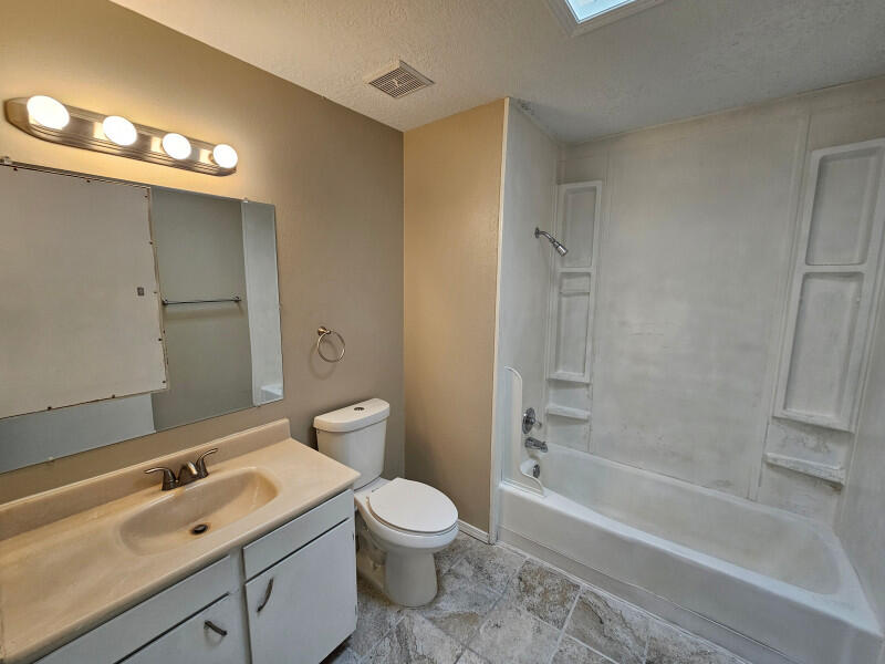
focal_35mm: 13
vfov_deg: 89.9
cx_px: 442
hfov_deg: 106.2
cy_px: 332
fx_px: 332
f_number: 2.2
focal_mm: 2.2
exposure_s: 1/60
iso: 80
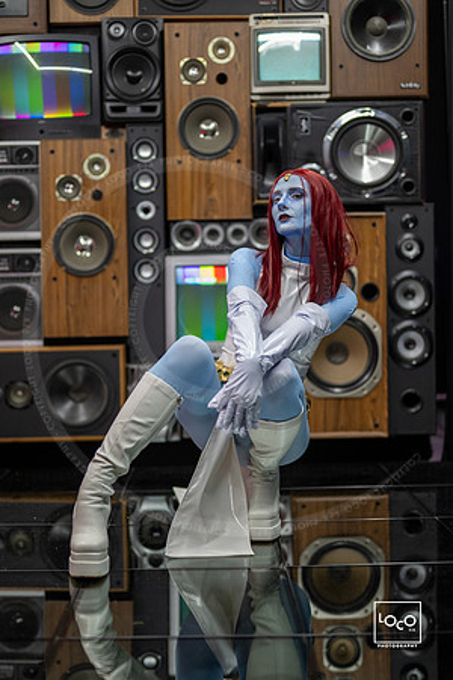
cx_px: 226
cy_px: 340
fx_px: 944
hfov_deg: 27.0
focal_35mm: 50
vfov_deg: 39.6
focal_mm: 50
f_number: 1.2
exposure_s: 1/250
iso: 1000
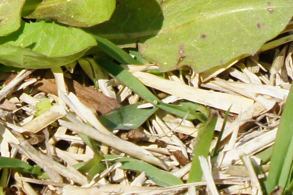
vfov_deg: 5.3
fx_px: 2050
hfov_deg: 8.1
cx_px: 289
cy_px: -282
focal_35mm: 252
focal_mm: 27
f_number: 10
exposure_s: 1/320
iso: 200
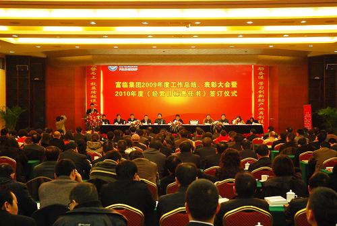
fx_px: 493
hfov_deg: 37.8
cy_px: 113
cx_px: 168
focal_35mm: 52
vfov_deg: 25.9
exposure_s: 1/20
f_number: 4.2
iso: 1000
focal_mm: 35
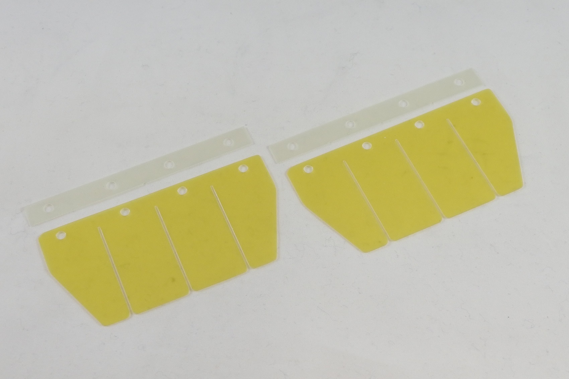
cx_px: 284
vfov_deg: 31.2
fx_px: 680
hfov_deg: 45.4
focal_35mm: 43
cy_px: 190
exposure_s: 1/160
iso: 400
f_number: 4.5
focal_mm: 16.1
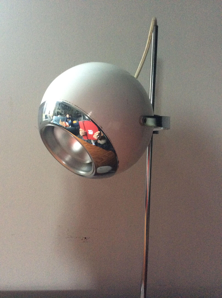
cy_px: 149
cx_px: 111
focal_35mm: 32
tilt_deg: -2.9
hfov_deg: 44.1
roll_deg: -3.2
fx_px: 274
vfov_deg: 56.9
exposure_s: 1/20
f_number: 2.4
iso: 320
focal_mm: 3.3
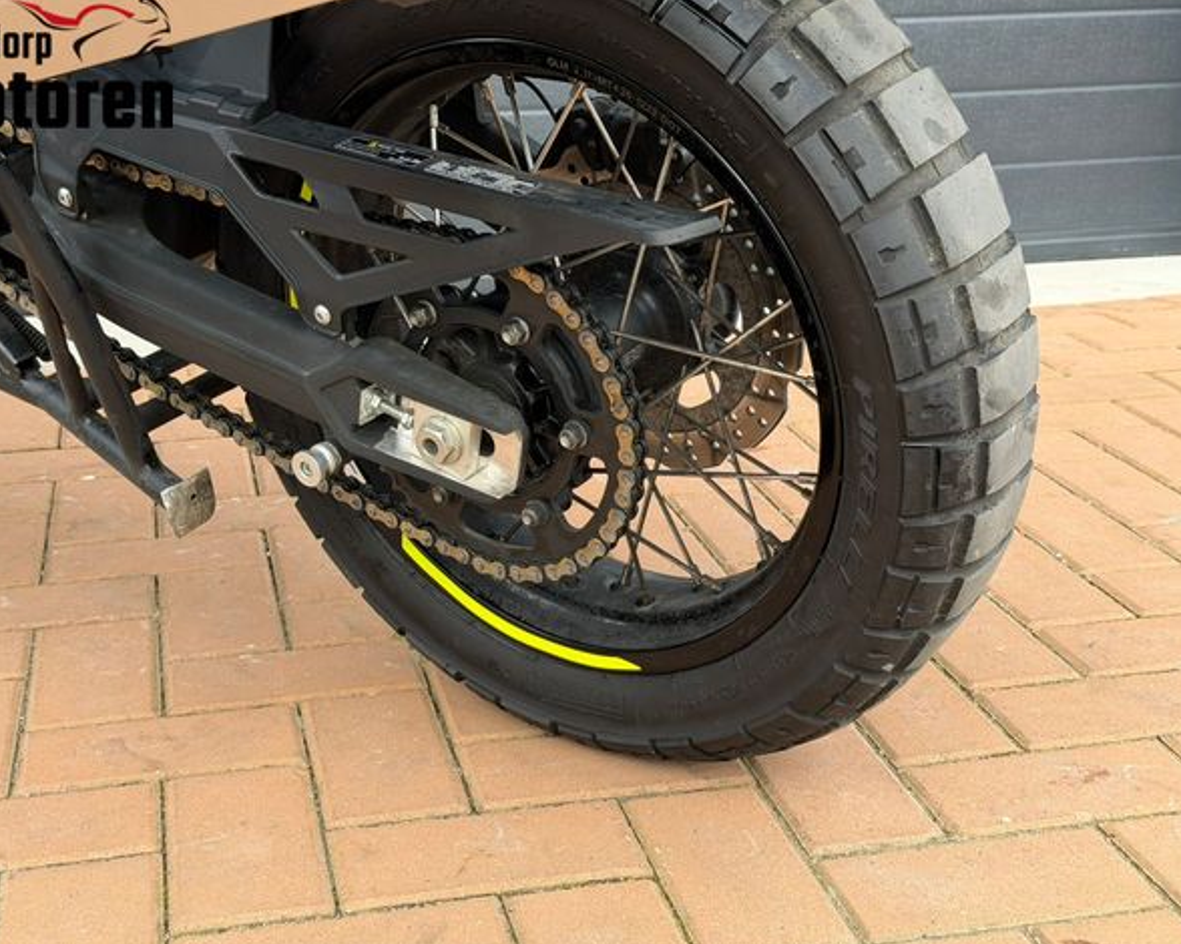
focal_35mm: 51
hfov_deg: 36.7
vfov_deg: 29.7
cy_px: 476
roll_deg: +1.7
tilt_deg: -15.9
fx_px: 1782
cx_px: 558
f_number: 1.78
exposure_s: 1/373
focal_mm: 6.76
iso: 80
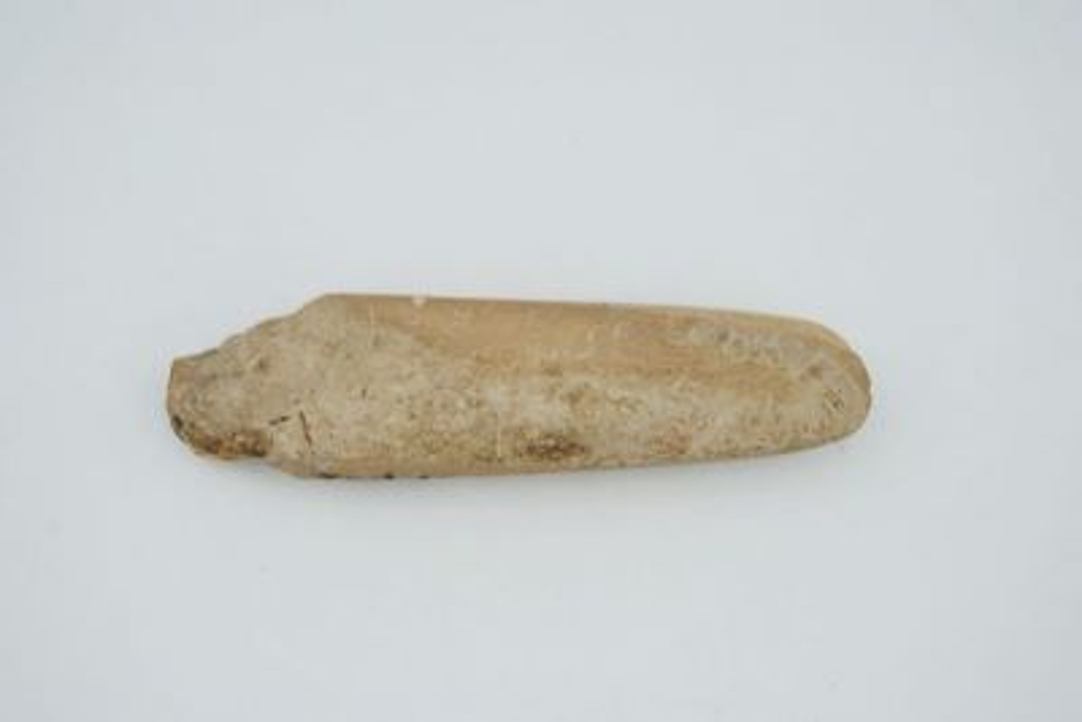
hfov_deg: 27.0
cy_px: 361
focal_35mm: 75
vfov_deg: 18.2
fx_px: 2255
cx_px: 541
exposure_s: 1/6
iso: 200
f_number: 5.6
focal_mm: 50
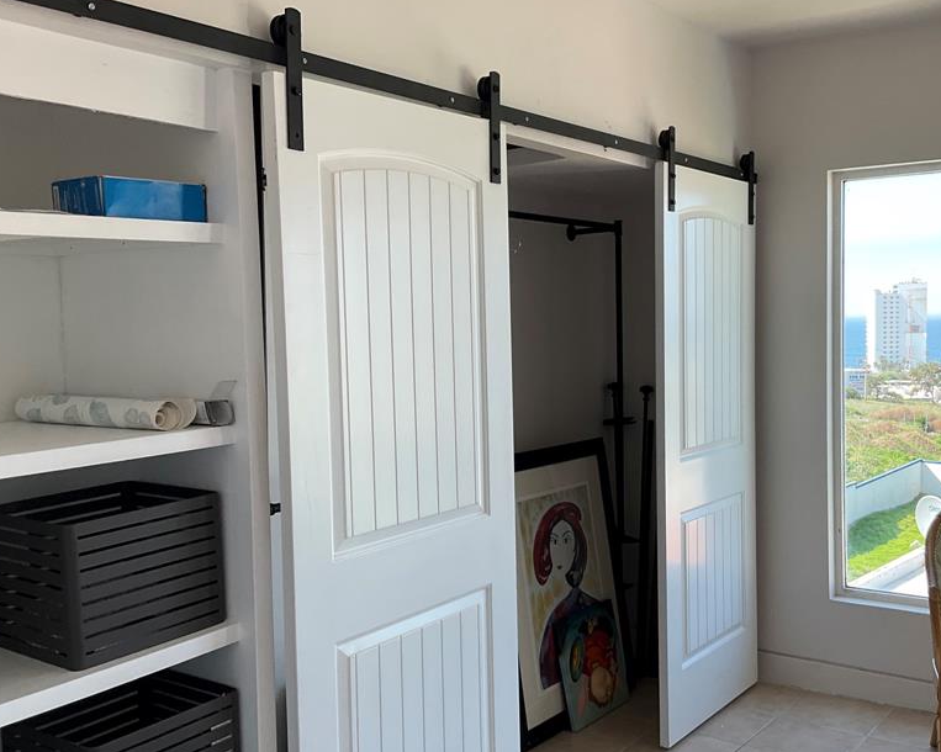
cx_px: 514
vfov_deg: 39.1
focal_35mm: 38
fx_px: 1058
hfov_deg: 47.9
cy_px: 382
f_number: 1.8
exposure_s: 1/124
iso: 20
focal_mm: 3
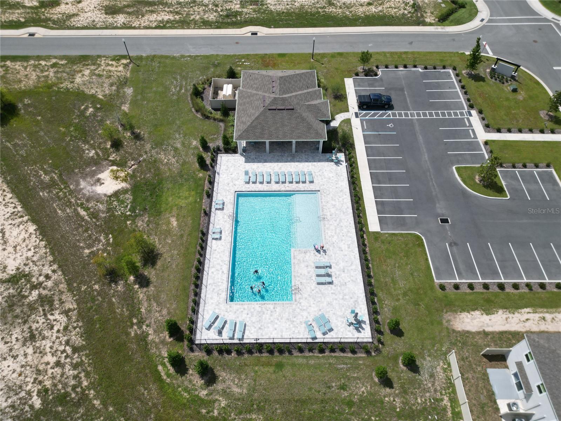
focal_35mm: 24
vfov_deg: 56.8
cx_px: 280
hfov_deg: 71.6
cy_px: 210
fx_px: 389
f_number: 1.7
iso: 200
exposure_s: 1/5000
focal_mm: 6.72
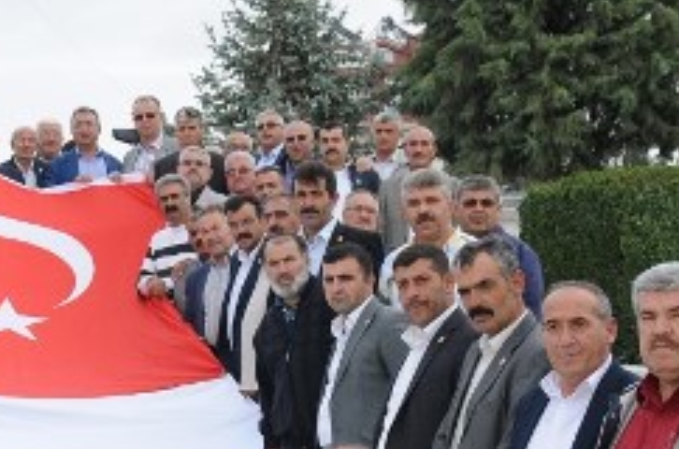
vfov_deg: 13.6
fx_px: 1868
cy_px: 411
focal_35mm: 99
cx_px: 51
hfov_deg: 20.1
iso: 200
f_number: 6.3
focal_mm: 25
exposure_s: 1/160
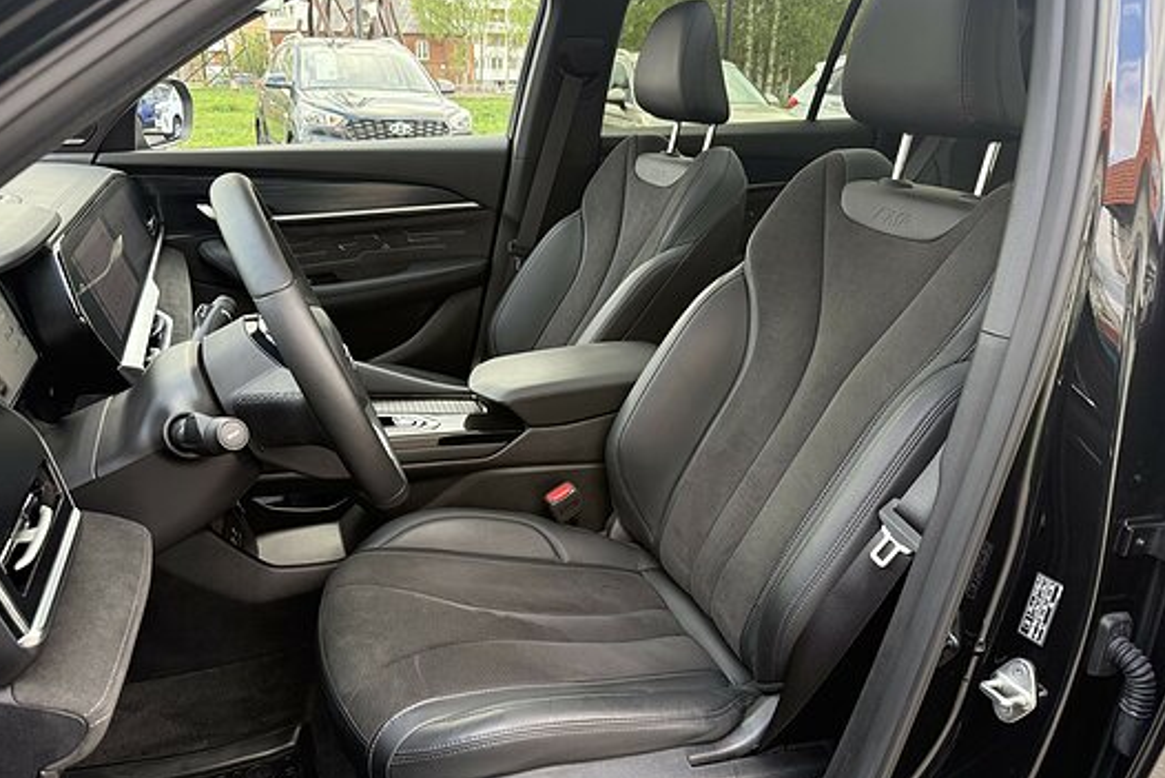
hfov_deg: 69.4
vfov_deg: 49.5
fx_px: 842
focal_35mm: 26
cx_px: 571
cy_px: 429
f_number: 1.78
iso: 200
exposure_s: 1/139
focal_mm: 6.76
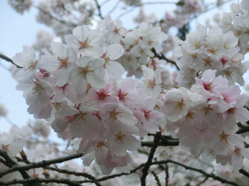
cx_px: 124
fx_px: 1093
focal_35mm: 152
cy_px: 93
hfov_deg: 13.0
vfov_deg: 9.8
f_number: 5.9
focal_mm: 26.91
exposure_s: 1/250
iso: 80
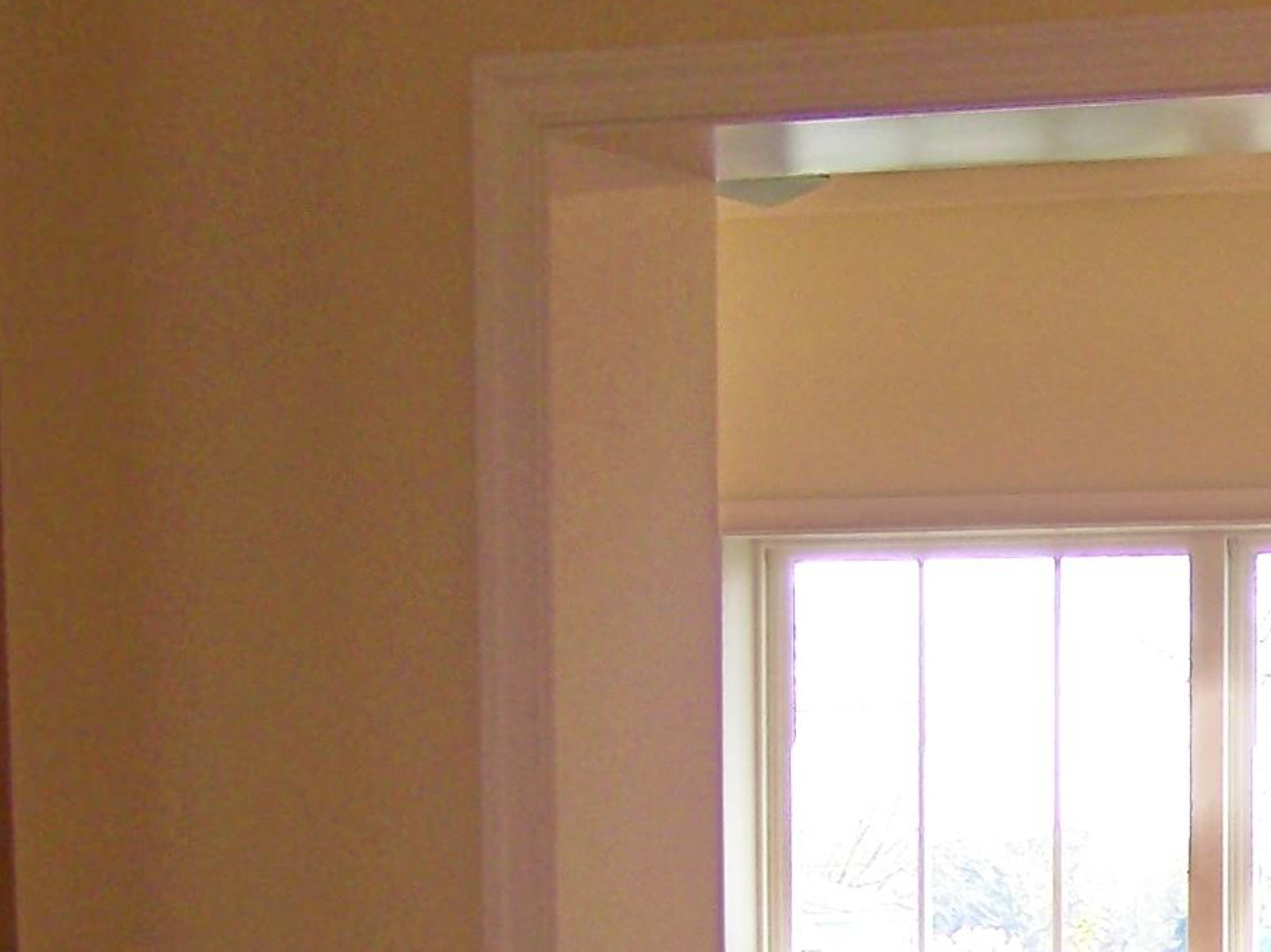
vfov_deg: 12.1
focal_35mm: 119
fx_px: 4368
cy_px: 1261
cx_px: 1900
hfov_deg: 15.3
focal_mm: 6.3
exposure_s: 1/60
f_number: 2.8
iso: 64
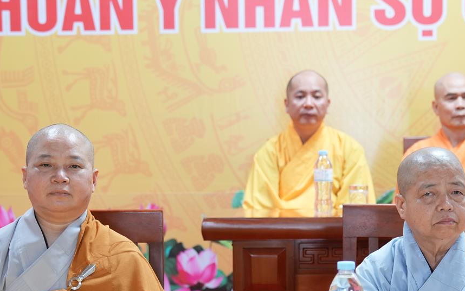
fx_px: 1102
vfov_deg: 15.0
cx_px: 246
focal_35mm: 87
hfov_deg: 23.8
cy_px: 207
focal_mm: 41
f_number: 2.8
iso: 1250
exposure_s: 1/80
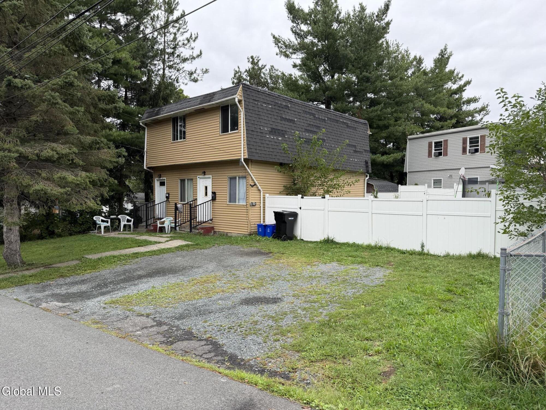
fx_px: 379
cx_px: 273
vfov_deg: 56.8
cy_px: 205
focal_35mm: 24
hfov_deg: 71.6
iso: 100
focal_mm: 6.76
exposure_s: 1/1522
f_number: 1.78
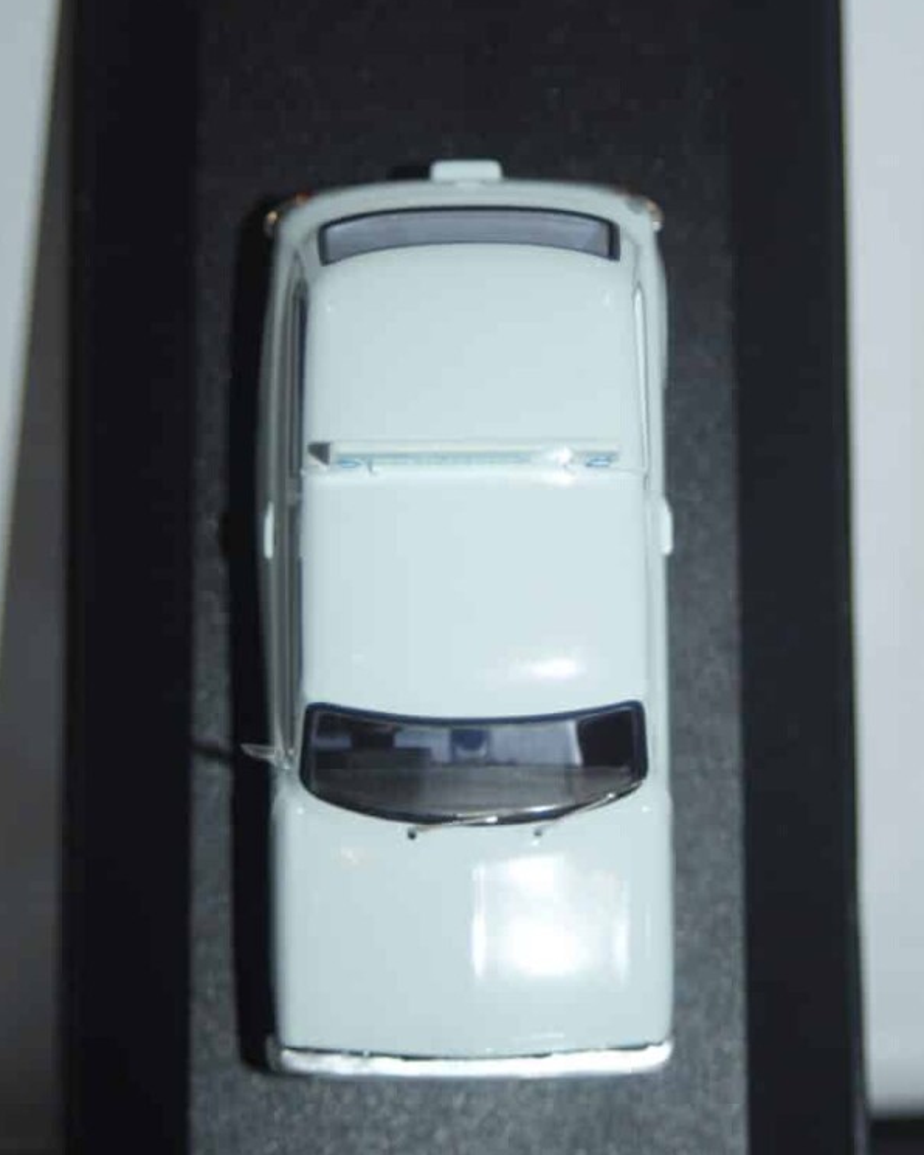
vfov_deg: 14.2
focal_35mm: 136
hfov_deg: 11.4
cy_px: 518
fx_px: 4649
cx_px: 460
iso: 200
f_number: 5.6
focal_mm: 80
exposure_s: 1/60
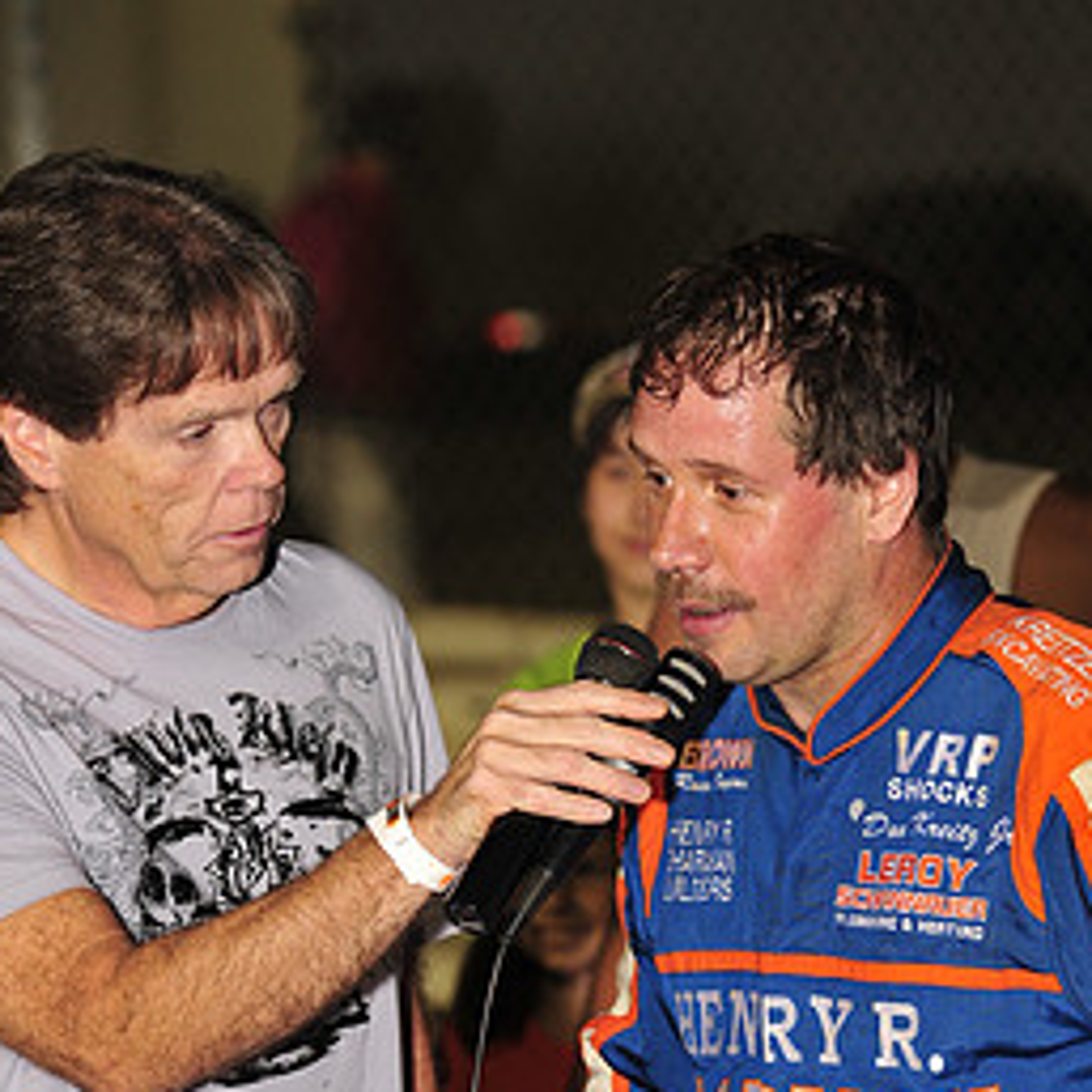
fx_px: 10600
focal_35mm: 297
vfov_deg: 5.9
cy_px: 960
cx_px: 731
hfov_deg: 5.9
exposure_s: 1/200
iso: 500
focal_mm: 155
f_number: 5.6
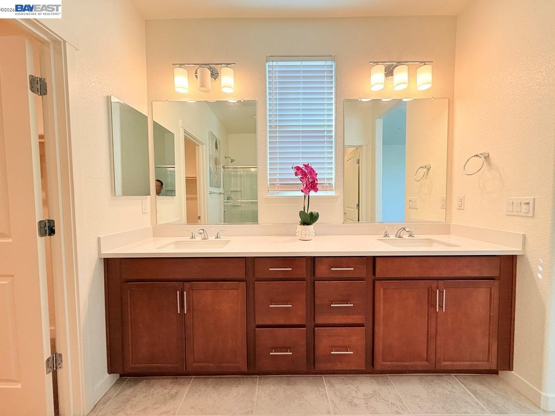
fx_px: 224
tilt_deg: -2.4
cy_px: 208
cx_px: 278
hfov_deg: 102.1
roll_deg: +0.6
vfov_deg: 85.7
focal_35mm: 14
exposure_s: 1/120
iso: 100
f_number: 2.2
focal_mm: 2.22
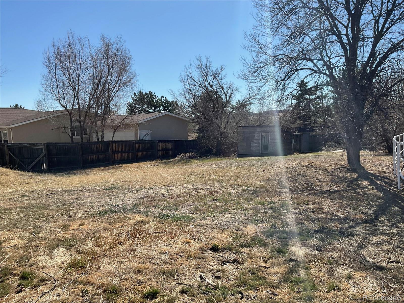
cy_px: 152
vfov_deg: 48.2
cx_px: 202
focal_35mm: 29
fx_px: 338
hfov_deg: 61.7
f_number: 1.8
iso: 16
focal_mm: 3
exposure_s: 1/2227
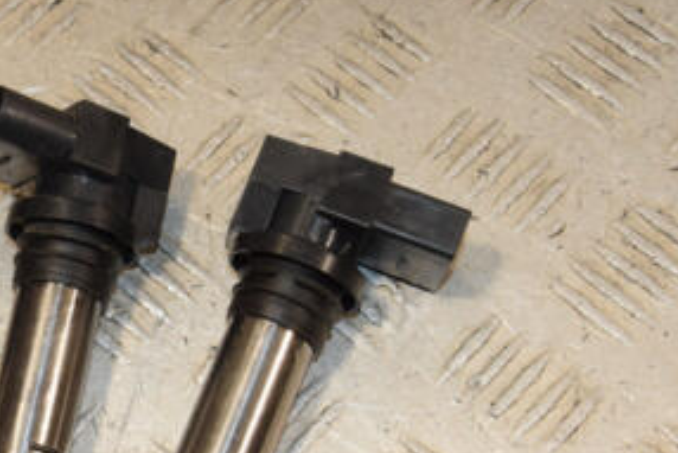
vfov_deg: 12.4
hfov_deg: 18.1
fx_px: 2074
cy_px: 346
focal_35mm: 110
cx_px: -12
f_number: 10
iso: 800
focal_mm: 35
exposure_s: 1/200
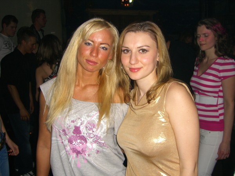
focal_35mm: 38
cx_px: 118
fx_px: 258
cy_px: 88
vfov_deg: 37.7
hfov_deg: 49.0
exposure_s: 1/60
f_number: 2.8
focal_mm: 7.9
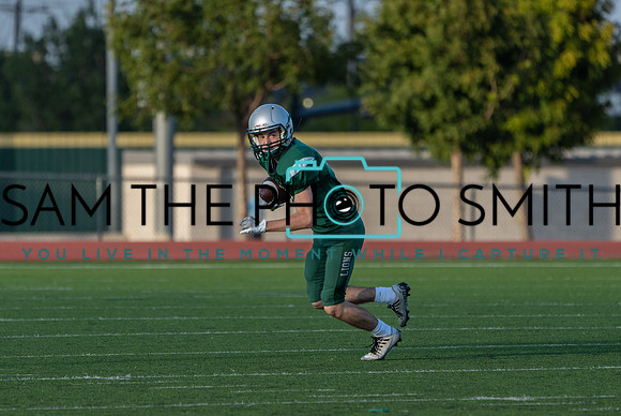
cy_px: 226
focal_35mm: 557
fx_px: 9615
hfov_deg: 3.7
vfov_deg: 2.5
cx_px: 305
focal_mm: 397
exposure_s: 1/1250
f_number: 5.6
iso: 400
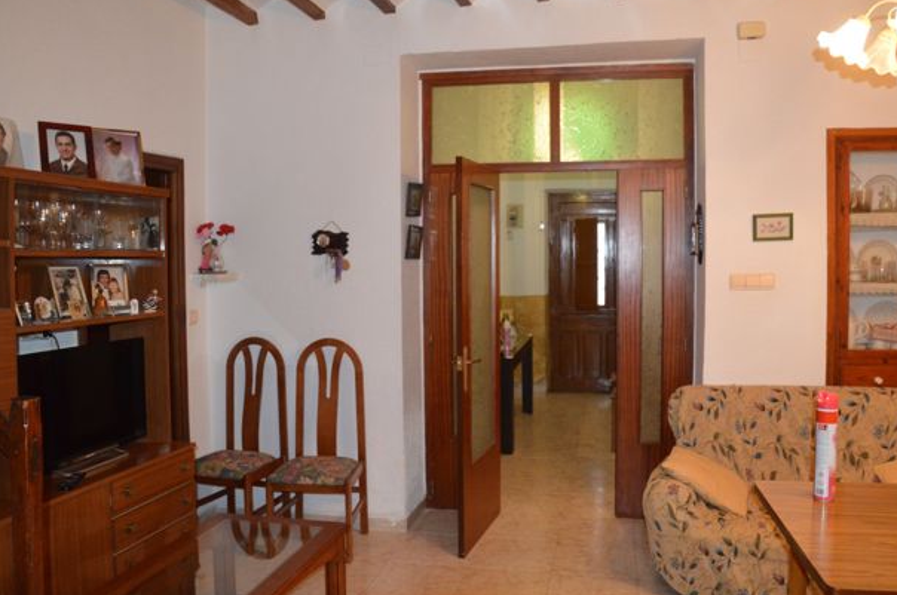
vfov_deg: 46.2
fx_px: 697
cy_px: 260
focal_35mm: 28
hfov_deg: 65.4
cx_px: 486
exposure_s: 1/60
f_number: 3.5
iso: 2000
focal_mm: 16
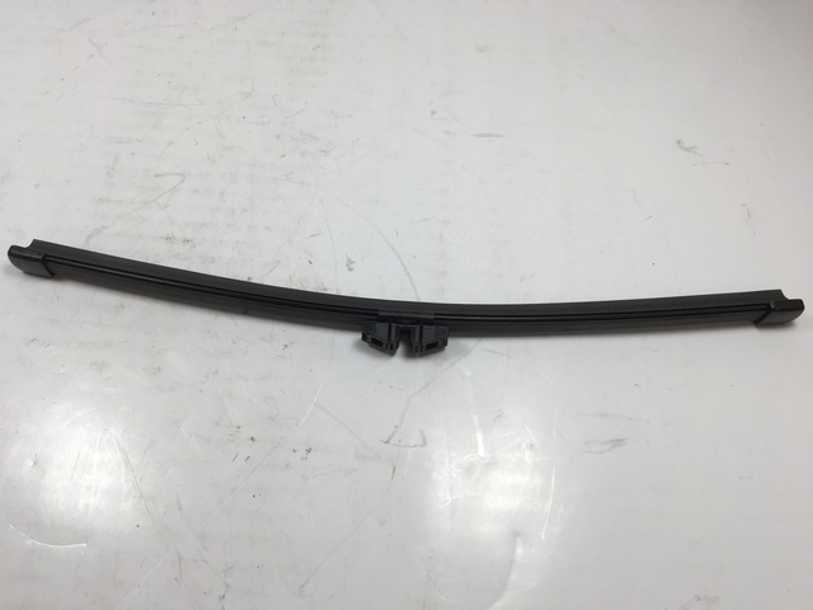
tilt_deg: -62.9
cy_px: 305
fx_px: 681
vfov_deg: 48.2
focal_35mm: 29
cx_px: 406
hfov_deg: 61.7
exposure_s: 1/120
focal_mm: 4.15
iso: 40
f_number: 2.2
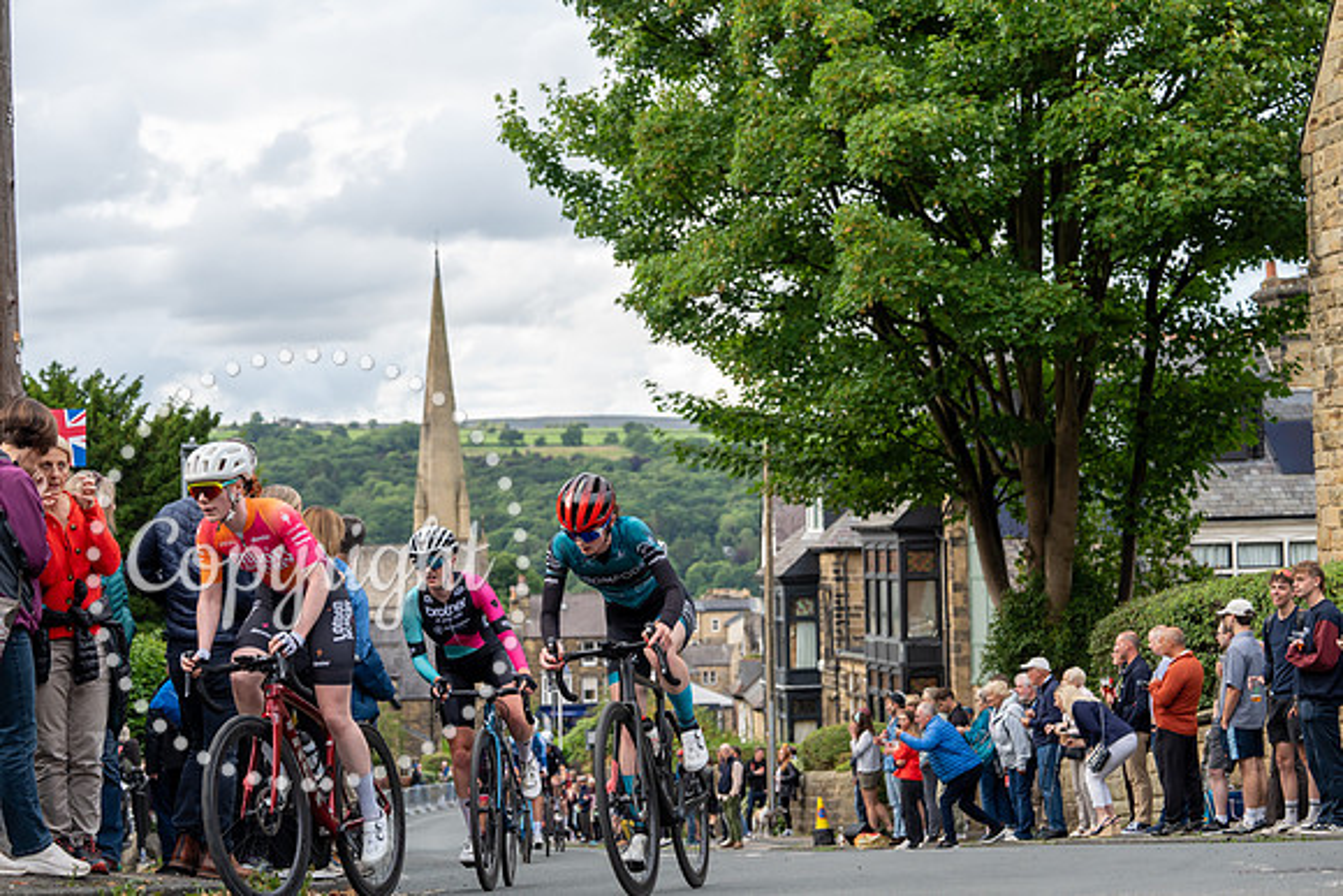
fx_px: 2612
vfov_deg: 19.5
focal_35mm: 70
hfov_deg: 28.8
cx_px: 672
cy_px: 448
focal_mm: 70
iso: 500
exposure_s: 1/500
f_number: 4
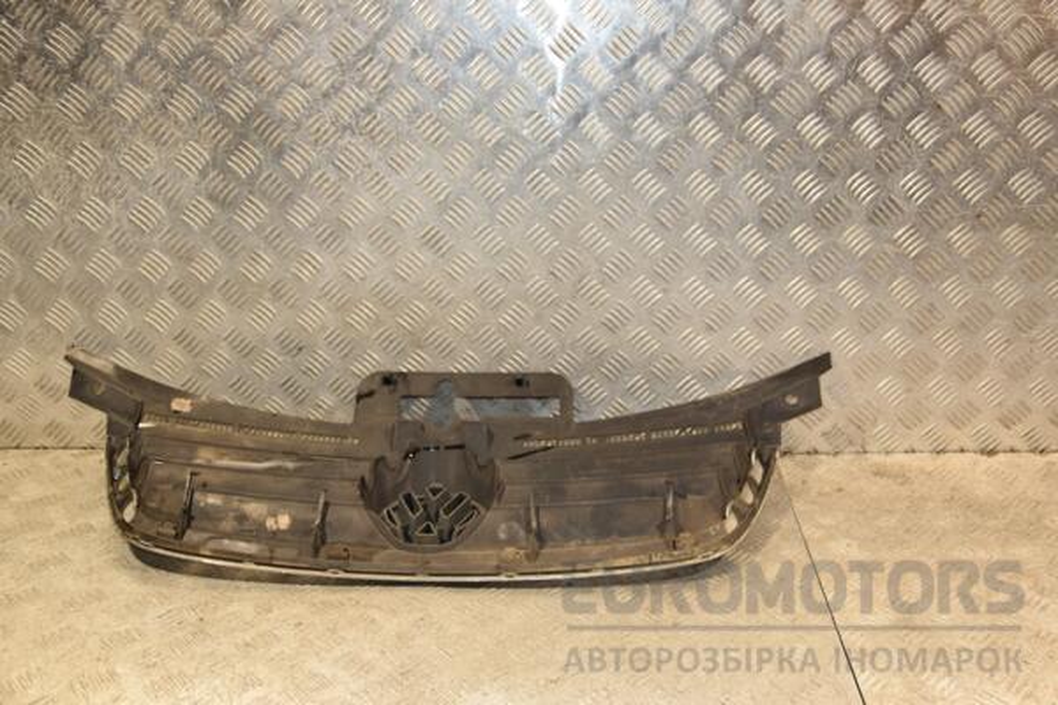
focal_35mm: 38
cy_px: 352
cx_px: 529
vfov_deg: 35.5
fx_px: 1102
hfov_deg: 51.3
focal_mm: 25
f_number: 5
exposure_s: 1/160
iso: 800
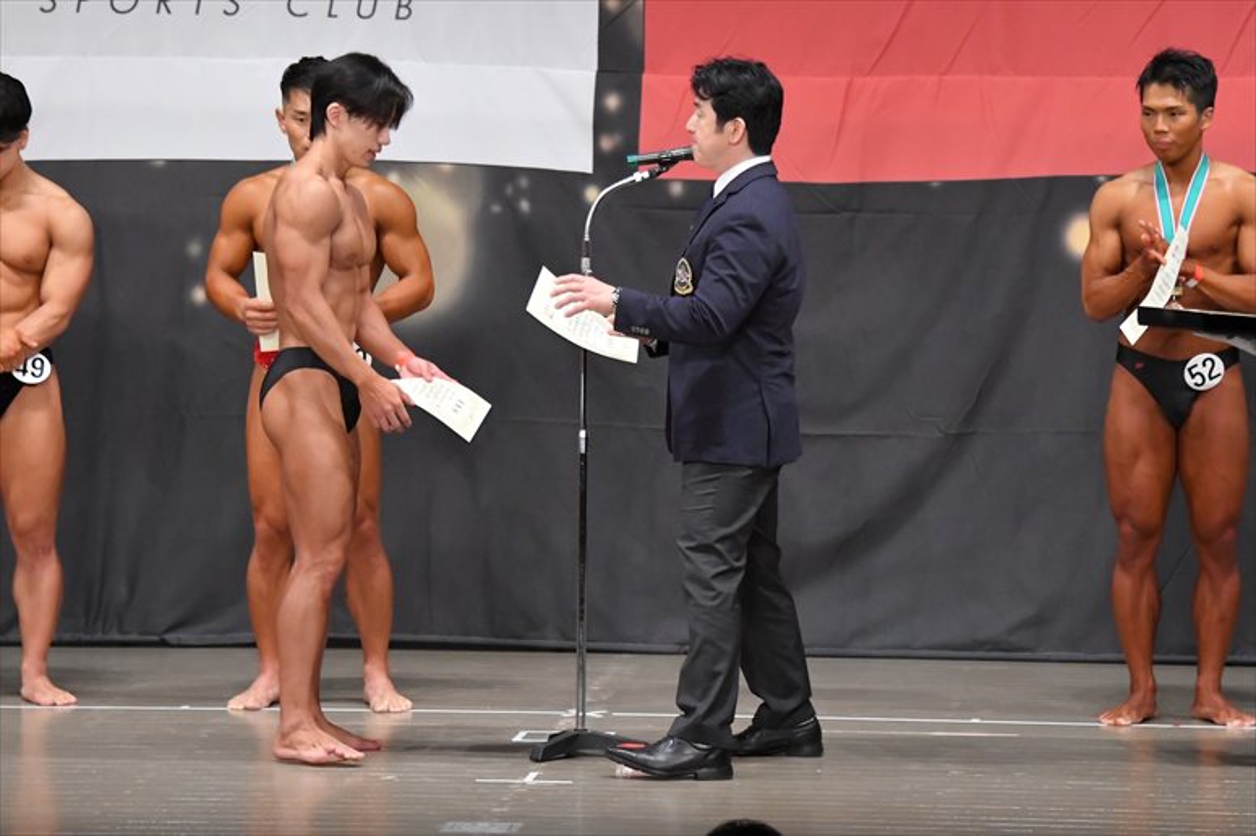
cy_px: 418
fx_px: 7044
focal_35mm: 202
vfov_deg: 6.8
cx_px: 628
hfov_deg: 10.2
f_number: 5.6
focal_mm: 135
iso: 6400
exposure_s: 1/400
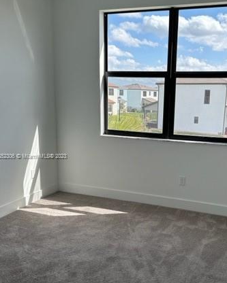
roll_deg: -1.4
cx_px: 152
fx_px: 302
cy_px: 156
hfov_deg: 40.6
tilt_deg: -11.8
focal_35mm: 36
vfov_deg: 50.2
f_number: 1.78
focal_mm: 6.86
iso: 80
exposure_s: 1/680
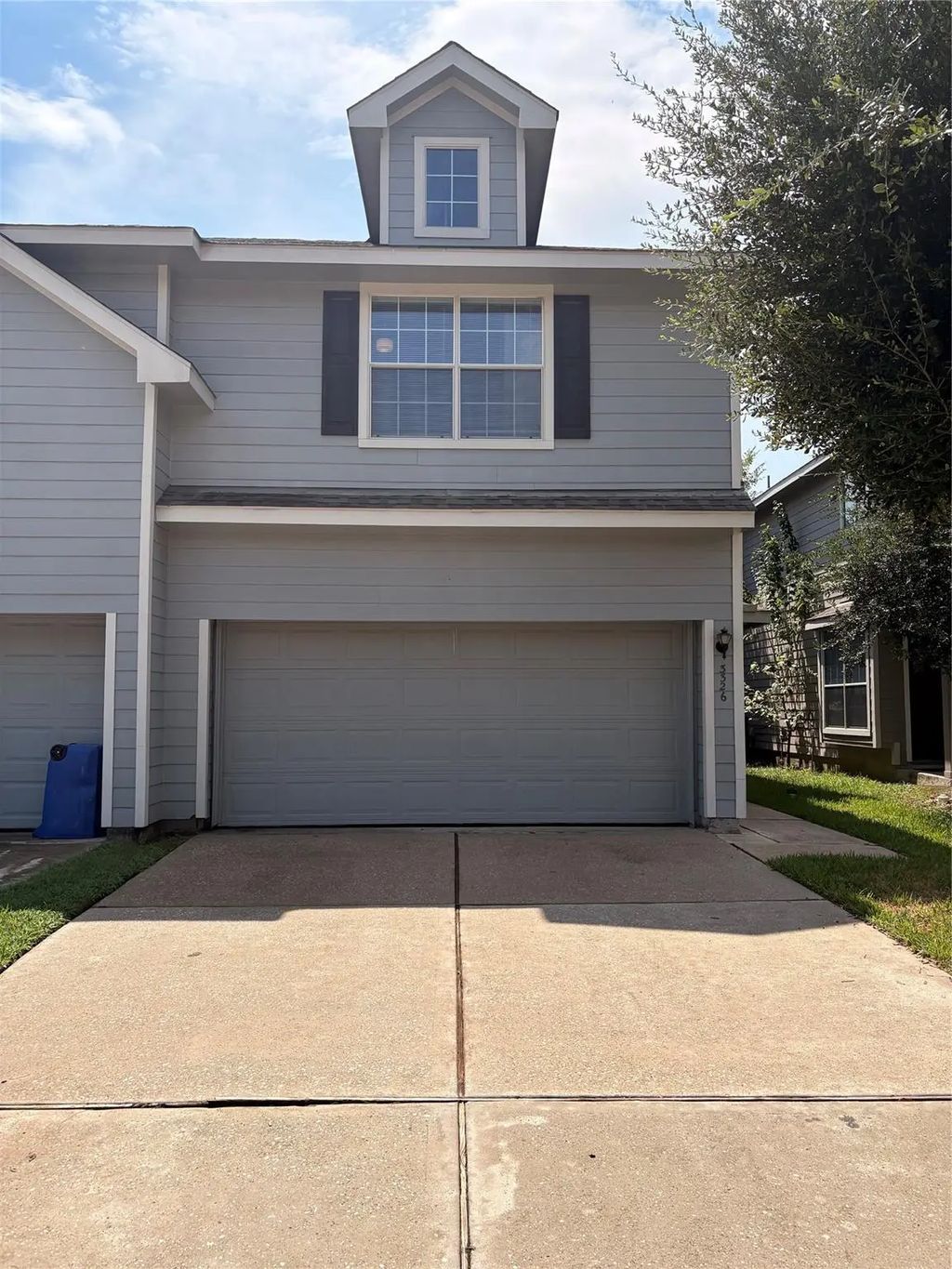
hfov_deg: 53.1
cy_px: 634
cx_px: 476
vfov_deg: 67.3
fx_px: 953
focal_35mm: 26
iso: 64
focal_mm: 5.96
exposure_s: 1/4950
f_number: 1.6
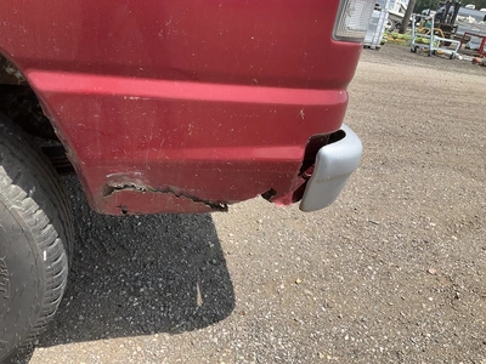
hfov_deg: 61.7
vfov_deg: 48.2
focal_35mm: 29
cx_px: 243
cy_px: 182
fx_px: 407
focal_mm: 3
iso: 25
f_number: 1.8
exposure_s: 1/1015
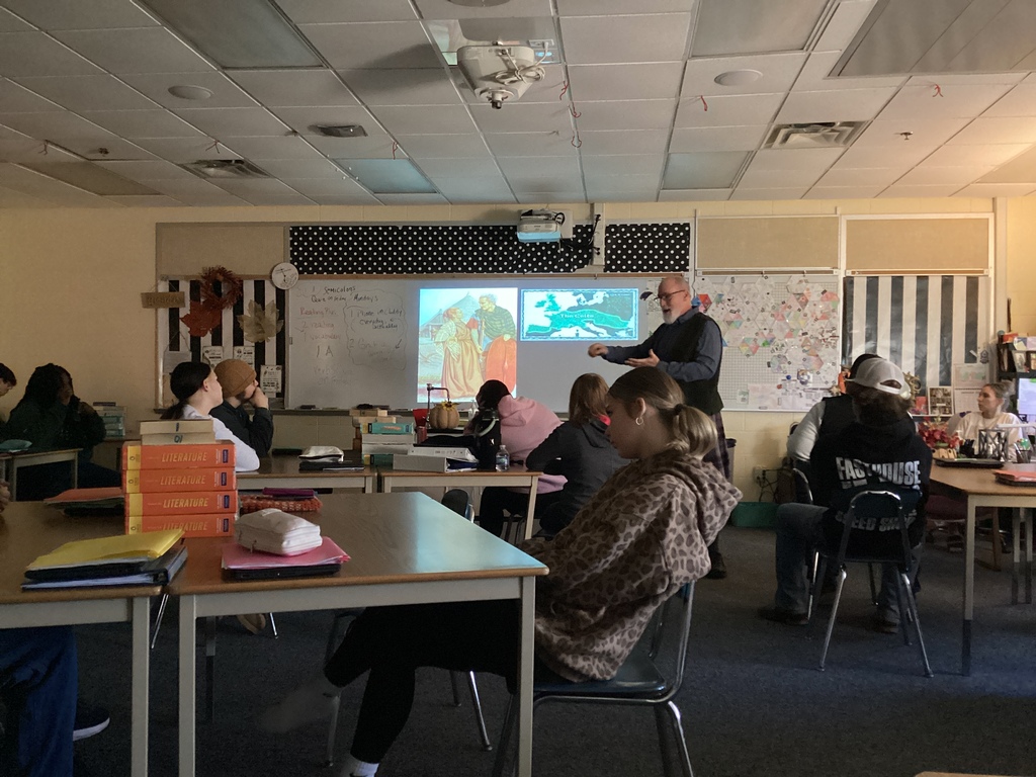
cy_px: 388
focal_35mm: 31
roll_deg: -0.3
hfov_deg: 58.4
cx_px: 518
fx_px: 928
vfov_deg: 45.4
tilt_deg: +0.2
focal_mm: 3.3
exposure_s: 1/30
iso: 400
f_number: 2.4
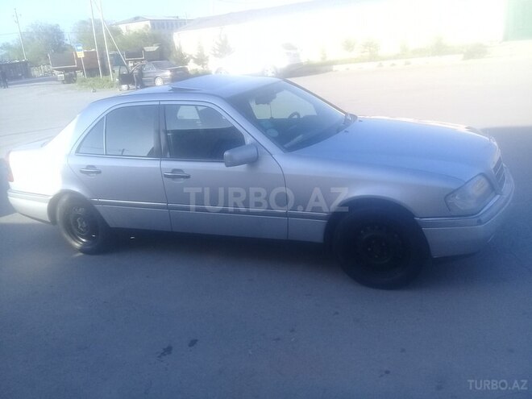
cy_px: 200
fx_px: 476
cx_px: 266
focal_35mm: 31
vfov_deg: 45.4
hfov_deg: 58.4
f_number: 2.2
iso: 50
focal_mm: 3.3
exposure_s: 1/396
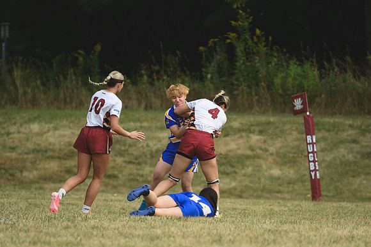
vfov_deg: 1.5
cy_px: 124
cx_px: 186
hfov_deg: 2.3
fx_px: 9269
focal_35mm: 900
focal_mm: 600
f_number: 6.3
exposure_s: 1/1000
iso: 400
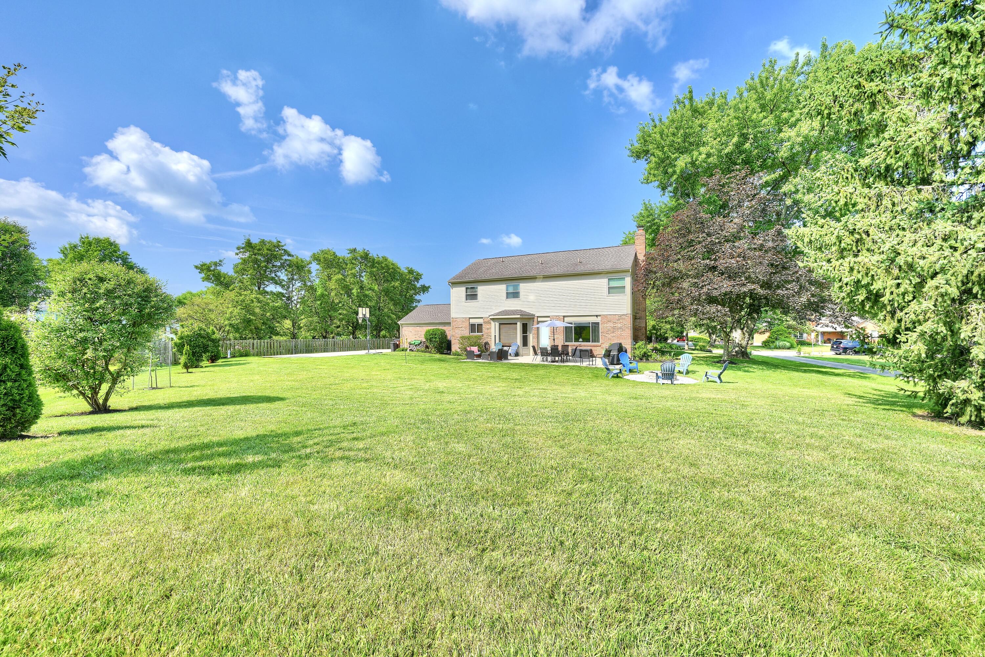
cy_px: 328
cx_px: 492
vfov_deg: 81.2
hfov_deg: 104.3
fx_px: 383
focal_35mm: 14
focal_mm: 14
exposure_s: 1/80
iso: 100
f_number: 10
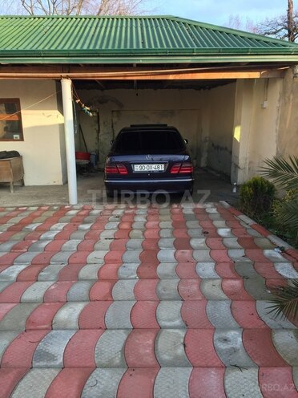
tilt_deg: -12.2
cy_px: 199
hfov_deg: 48.2
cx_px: 149
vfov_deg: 61.7
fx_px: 333
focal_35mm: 29
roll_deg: +1.2
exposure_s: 1/102
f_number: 2.2
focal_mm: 4.15
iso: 32
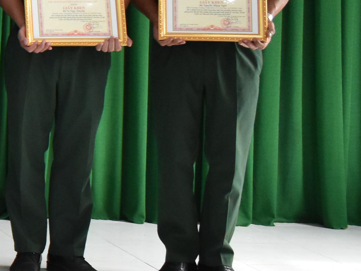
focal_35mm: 110
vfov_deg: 13.4
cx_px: -383
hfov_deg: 14.5
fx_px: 1147
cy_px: 32
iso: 1400
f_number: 3.5
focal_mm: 18
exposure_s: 1/500
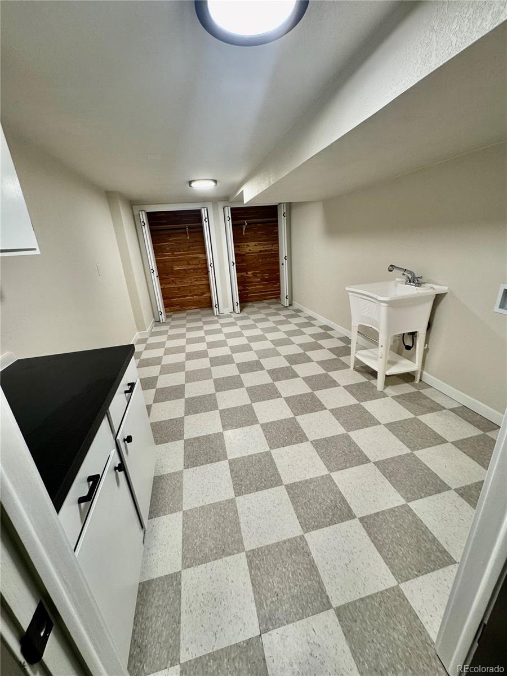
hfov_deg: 85.7
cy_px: 338
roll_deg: +3.8
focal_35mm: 14
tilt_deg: -20.2
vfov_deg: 102.1
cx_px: 254
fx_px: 273
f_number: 2.2
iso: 160
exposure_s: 1/60
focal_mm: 2.22
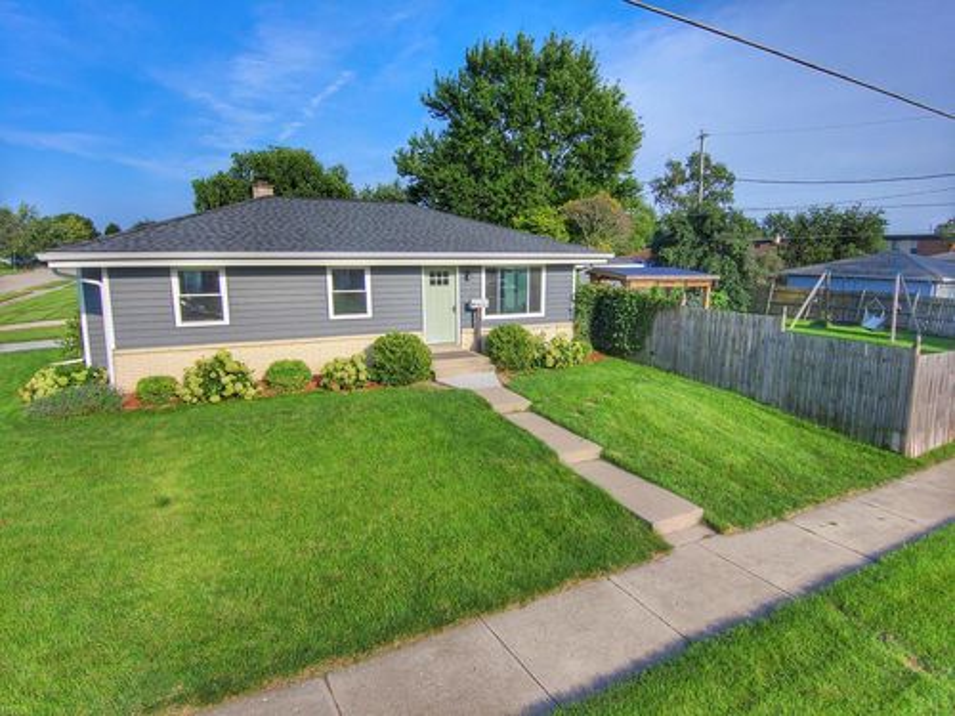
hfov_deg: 79.0
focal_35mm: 21
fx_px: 579
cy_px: 358
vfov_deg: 63.4
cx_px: 478
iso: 101
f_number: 2.8
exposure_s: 1/1082
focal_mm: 3.7
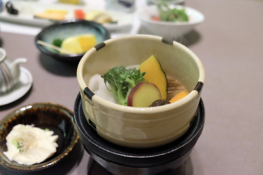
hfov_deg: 48.5
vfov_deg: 33.4
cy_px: 88
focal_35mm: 40
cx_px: 132
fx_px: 292
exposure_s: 1/150
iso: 6400
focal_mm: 26.5
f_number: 3.2
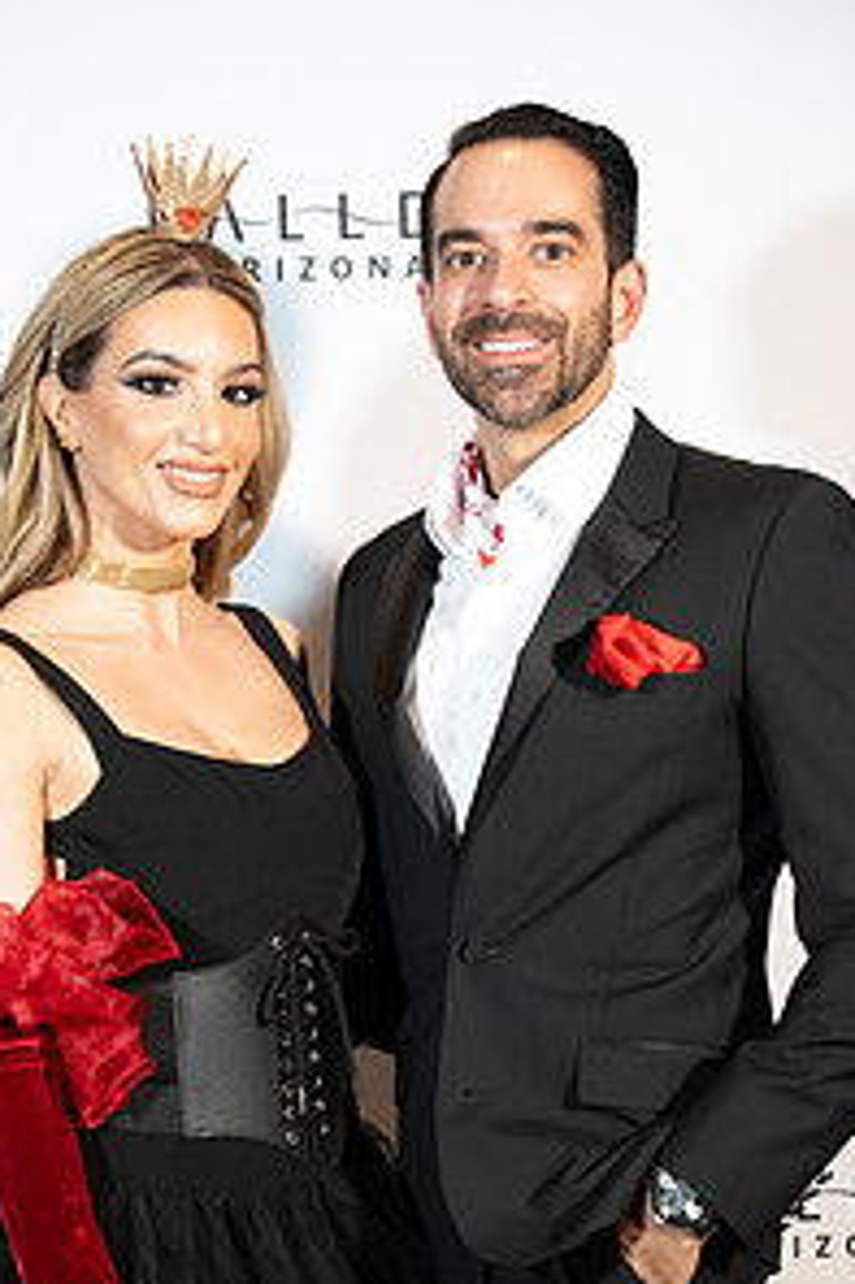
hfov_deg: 15.3
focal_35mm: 89
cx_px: 365
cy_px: 902
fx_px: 3174
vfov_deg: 22.7
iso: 1600
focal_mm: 58.5
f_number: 2.8
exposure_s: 1/160
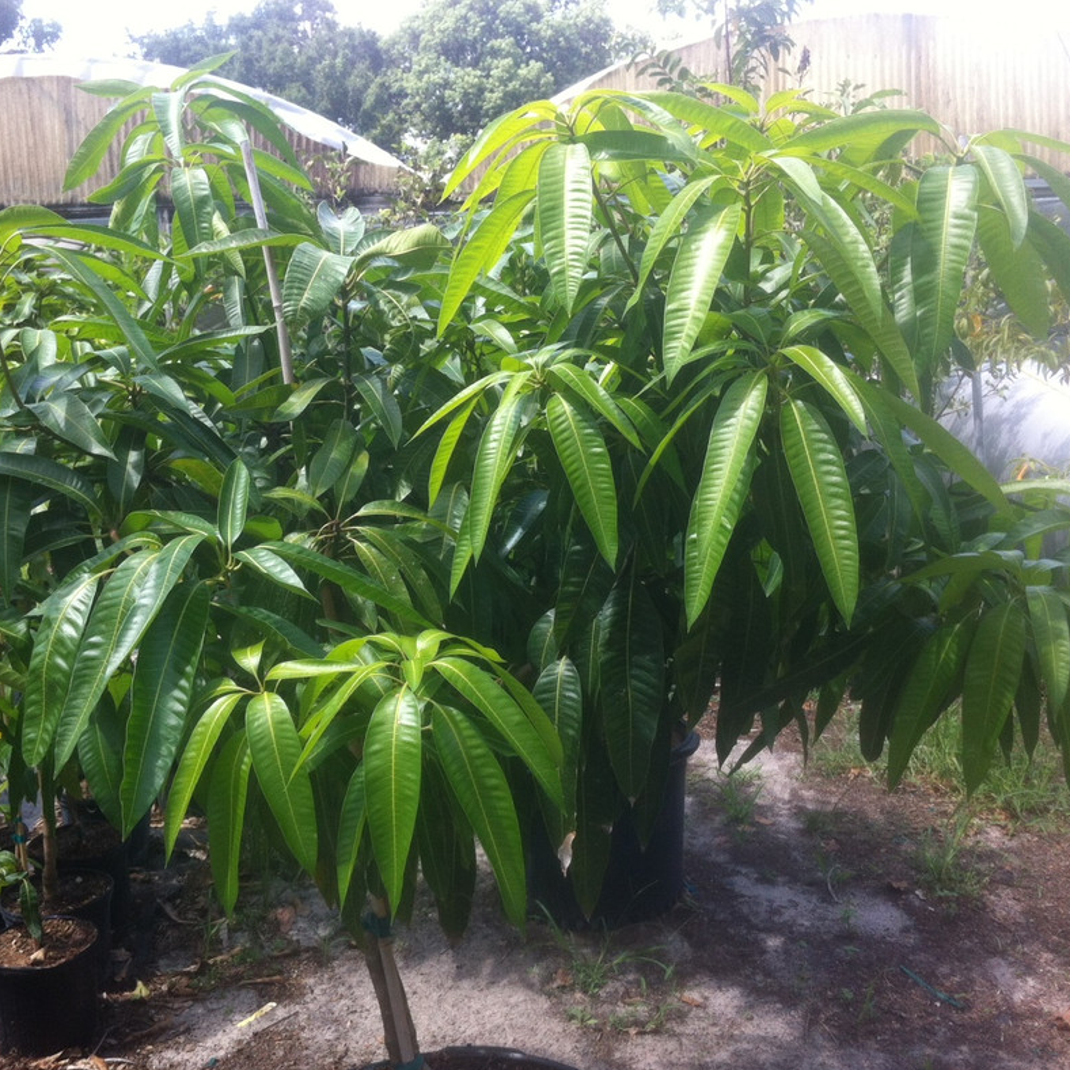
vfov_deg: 40.0
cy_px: 532
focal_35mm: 42
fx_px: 1469
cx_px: 460
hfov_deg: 39.9
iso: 80
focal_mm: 3.85
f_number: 2.8
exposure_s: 1/219
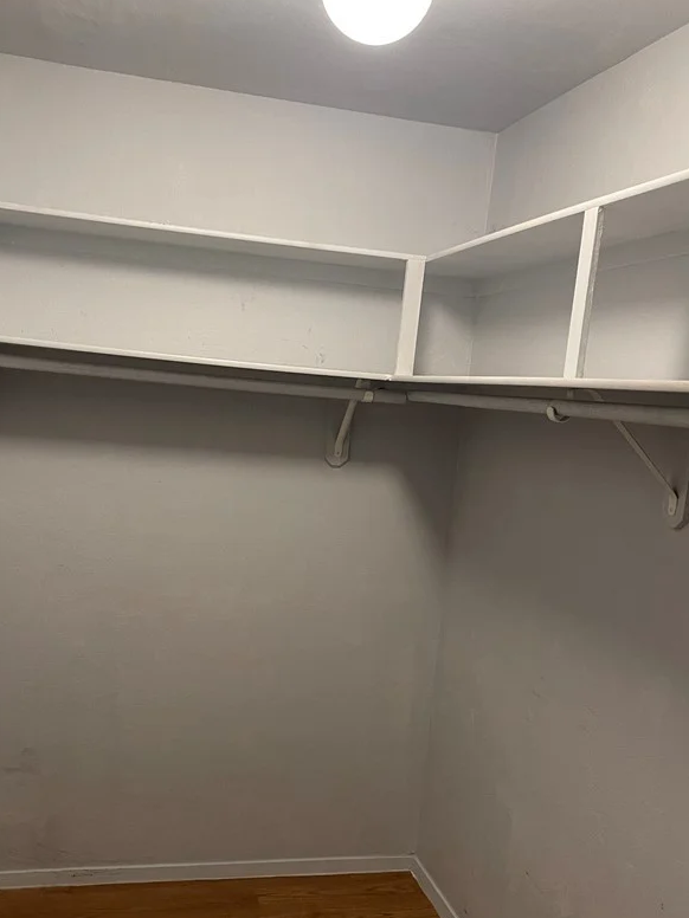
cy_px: 537
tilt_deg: -8.8
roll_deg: -5.4
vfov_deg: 55.1
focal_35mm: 33
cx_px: 314
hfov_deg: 42.9
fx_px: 876
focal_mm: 5.1
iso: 320
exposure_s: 1/60
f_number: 1.6
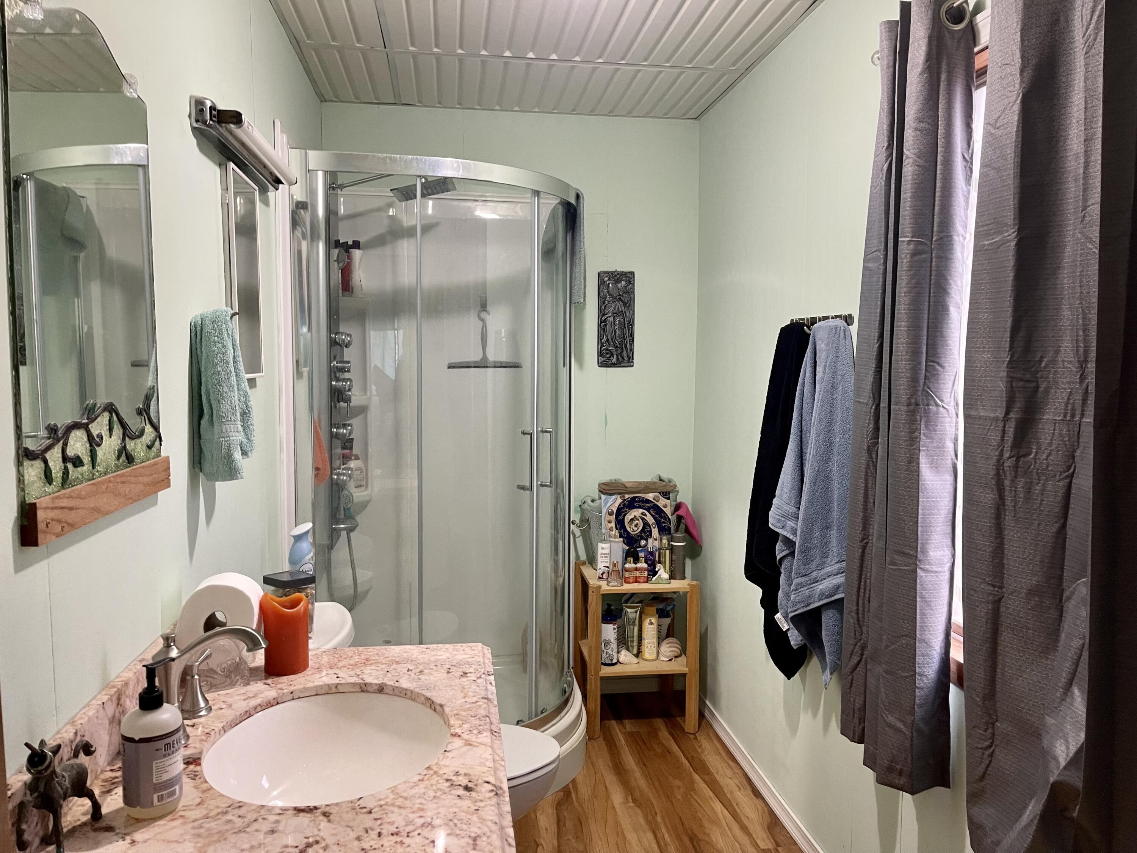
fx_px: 854
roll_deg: -0.2
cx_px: 568
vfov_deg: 53.1
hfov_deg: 67.3
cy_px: 426
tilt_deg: -2.4
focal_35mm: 26
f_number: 1.6
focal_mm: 5.1
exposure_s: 1/60
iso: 200
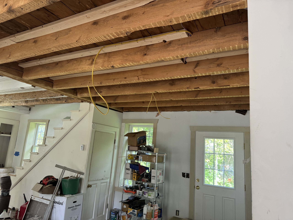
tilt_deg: +10.4
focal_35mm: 24
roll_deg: -5.4
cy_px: 110
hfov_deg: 71.6
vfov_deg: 56.8
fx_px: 203
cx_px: 146
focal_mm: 6.76
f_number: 1.78
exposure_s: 1/121
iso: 200
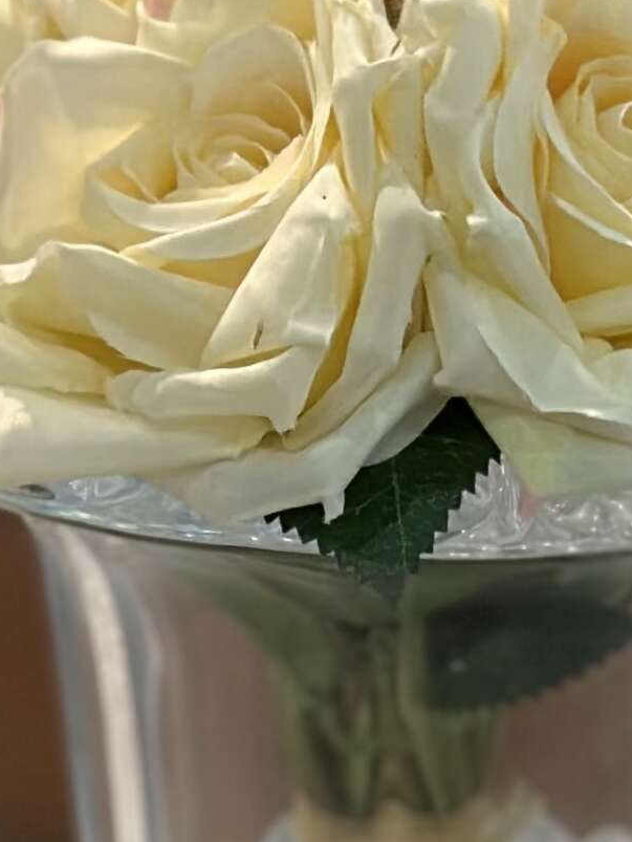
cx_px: 593
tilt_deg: -30.9
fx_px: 5813
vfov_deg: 8.0
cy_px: 1456
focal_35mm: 239
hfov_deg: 6.2
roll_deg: -1.0
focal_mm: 6.86
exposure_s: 1/50
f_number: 1.78
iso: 200
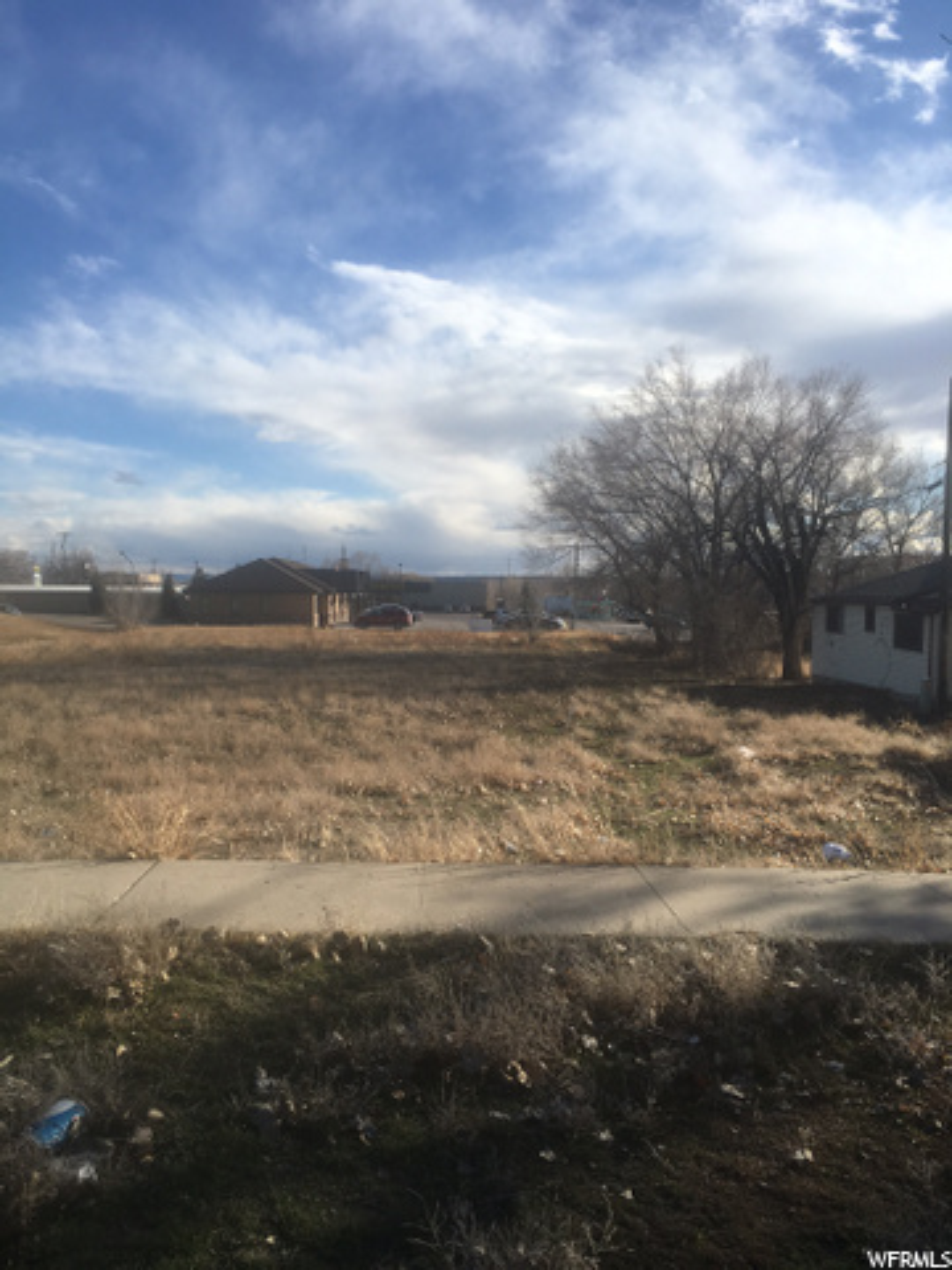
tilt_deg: -3.3
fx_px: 1063
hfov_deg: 48.2
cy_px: 635
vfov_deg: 61.7
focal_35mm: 29
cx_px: 476
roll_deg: +0.5
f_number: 2.2
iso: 25
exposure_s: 1/1672
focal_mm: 4.15
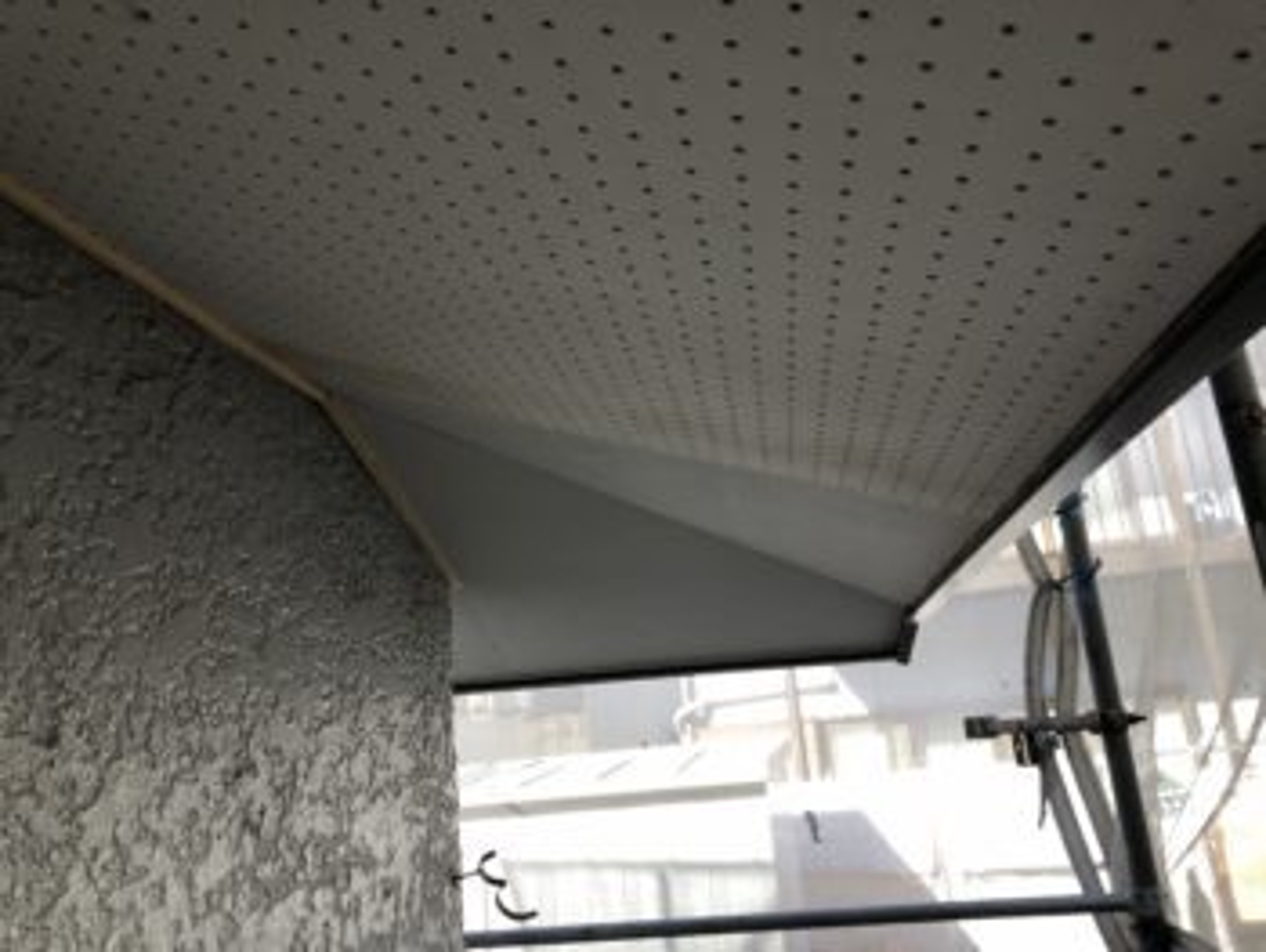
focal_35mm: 28
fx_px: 1025
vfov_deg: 49.8
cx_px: 633
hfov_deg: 63.4
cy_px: 476
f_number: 1.8
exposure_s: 1/251
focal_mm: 3.99
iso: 20
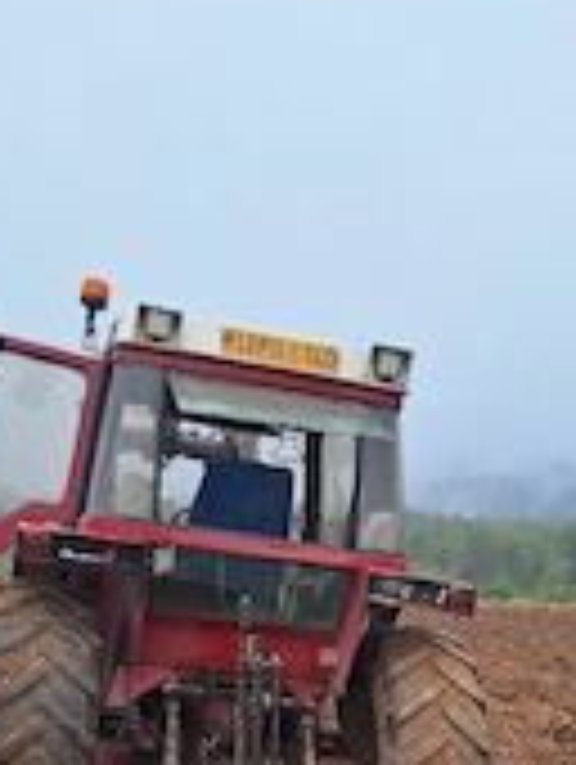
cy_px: 765
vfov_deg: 32.6
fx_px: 1195
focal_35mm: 54
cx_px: 324
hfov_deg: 27.1
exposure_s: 1/909
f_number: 1.8
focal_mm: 5.54
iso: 40
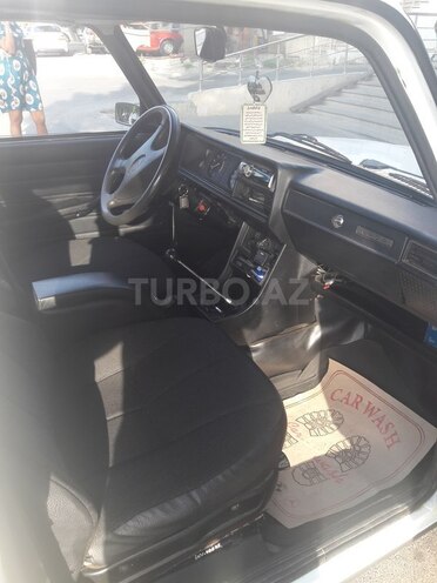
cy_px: 292
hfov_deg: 49.7
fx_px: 471
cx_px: 218
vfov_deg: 63.4
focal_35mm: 28
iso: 40
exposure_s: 1/101
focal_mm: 3.7
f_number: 1.9
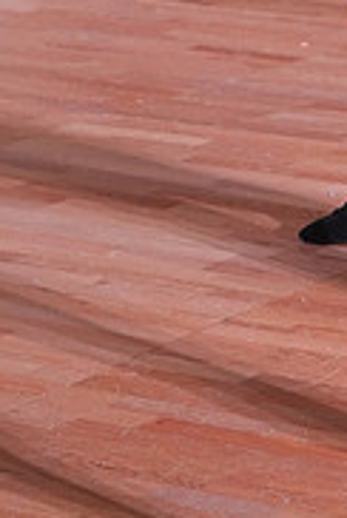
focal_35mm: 226
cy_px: -171
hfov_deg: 6.0
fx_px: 3255
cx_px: 548
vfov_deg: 8.9
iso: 4000
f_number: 5
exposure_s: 1/200
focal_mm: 71
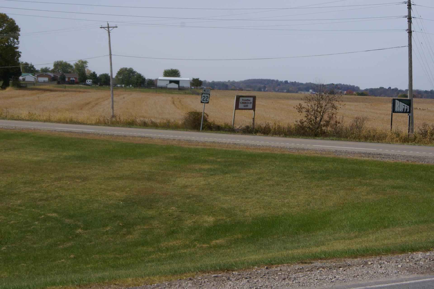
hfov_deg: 19.5
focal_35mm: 105
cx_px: 217
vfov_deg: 13.0
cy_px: 144
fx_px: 1266
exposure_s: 1/160
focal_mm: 70
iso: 100
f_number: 13
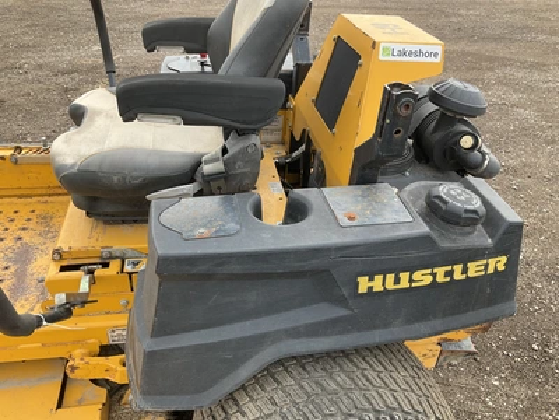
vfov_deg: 48.2
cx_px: 280
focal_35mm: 29
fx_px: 468
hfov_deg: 61.7
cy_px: 210
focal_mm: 3
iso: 20
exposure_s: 1/135
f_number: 1.8
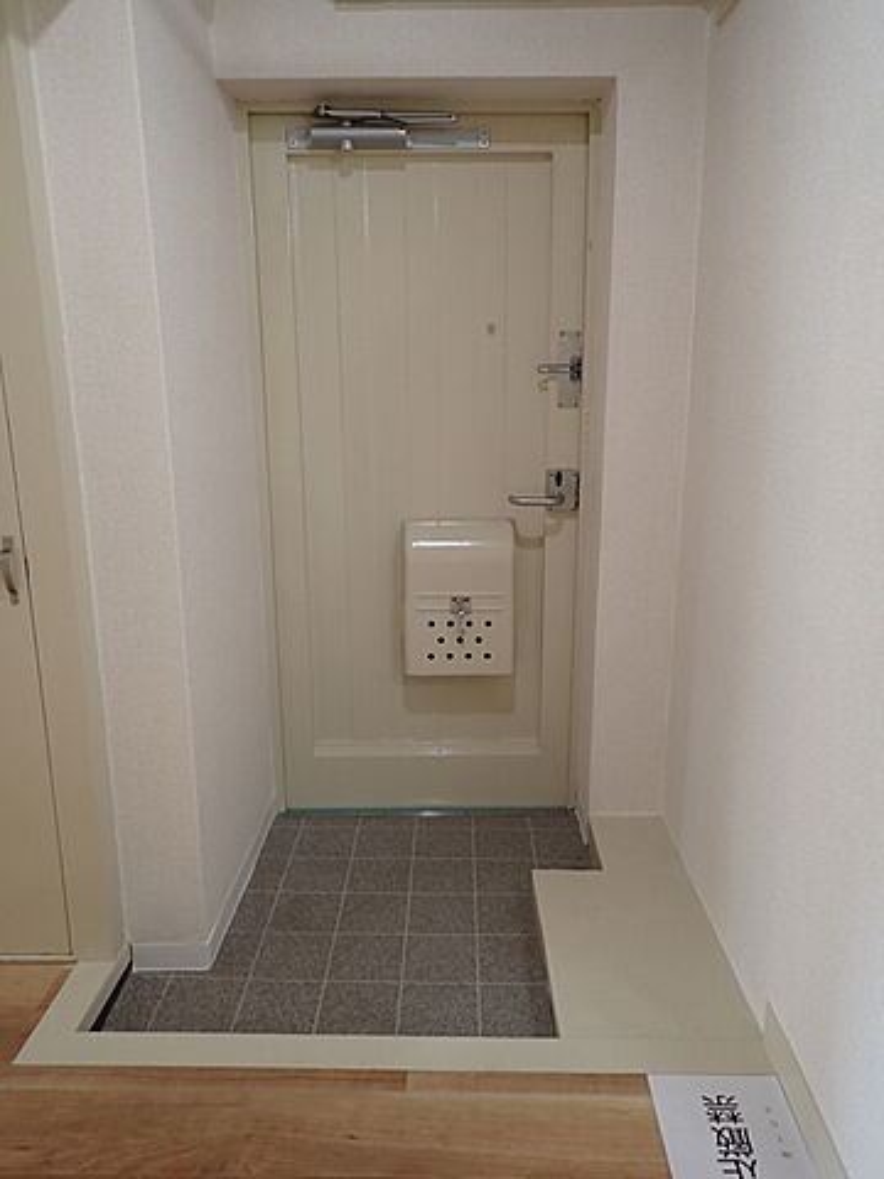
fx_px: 851
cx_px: 442
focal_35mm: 25
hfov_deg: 54.9
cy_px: 590
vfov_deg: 69.4
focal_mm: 4.5
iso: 200
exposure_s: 1/40
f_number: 2
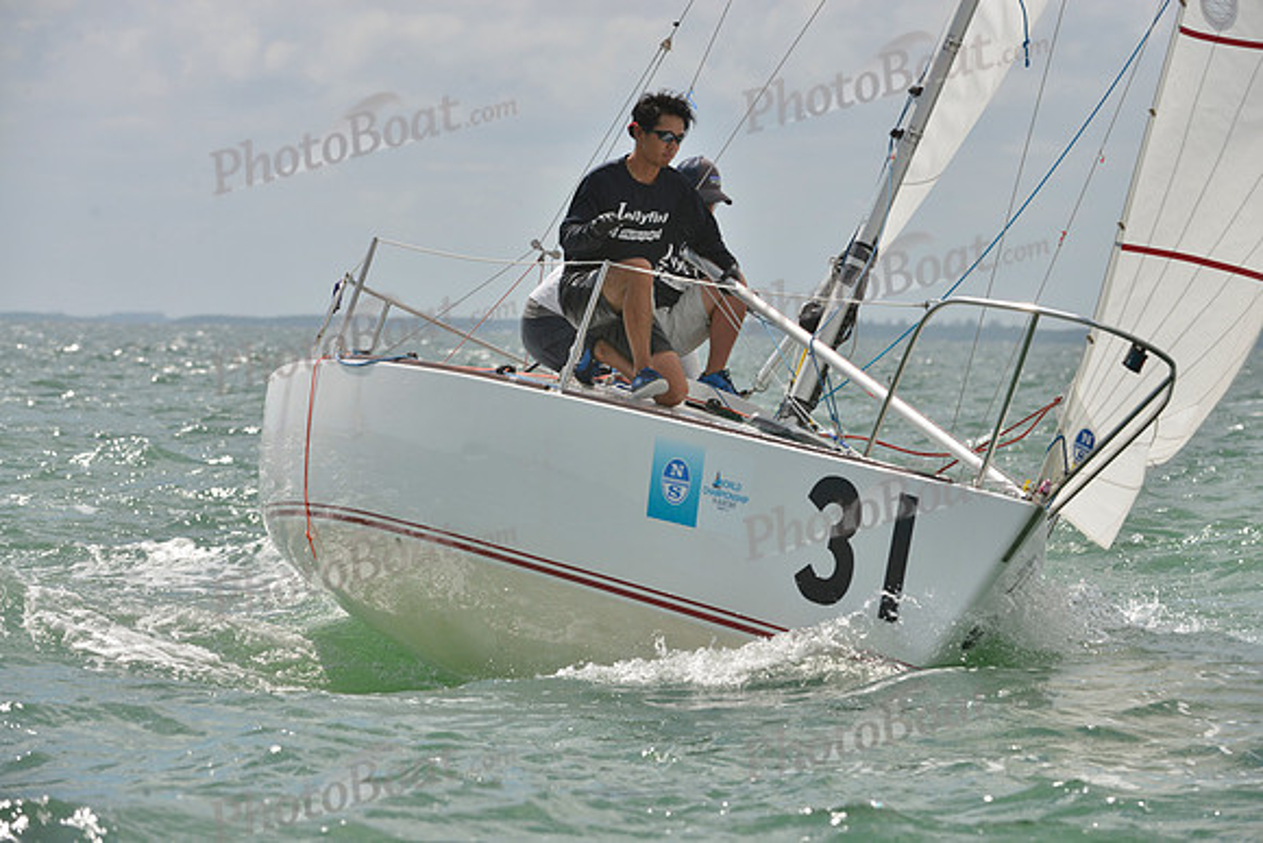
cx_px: 632
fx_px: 7720
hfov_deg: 9.4
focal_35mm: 220
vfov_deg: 6.2
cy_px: 422
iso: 280
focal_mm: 220
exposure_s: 1/1000
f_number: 9
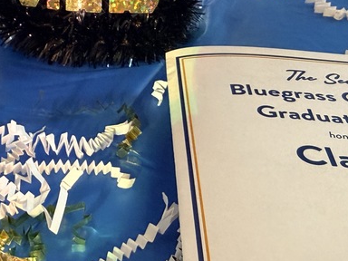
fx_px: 643
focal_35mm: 64
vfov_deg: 22.9
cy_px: 149
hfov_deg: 30.2
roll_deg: +1.0
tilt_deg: -33.2
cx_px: 158
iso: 400
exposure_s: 1/60
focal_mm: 2.22
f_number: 2.2
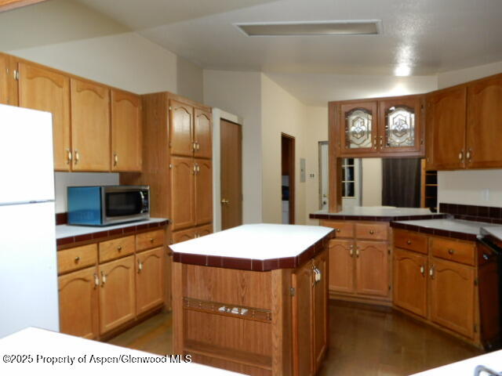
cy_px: 188
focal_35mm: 24
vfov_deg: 56.8
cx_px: 251
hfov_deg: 71.6
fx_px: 348
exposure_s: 1/5
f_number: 3.4
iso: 200
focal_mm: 4.3
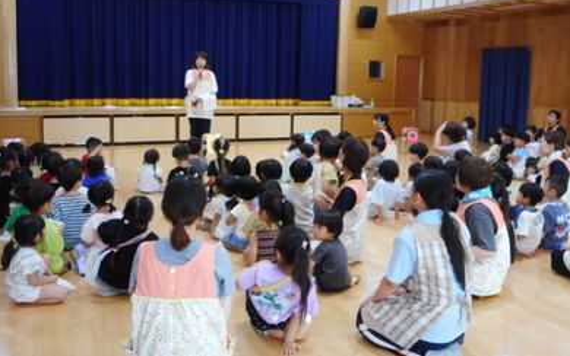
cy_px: 142
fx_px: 575
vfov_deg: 34.3
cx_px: 289
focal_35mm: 37
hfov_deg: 52.7
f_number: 4.2
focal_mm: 6
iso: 400
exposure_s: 1/30
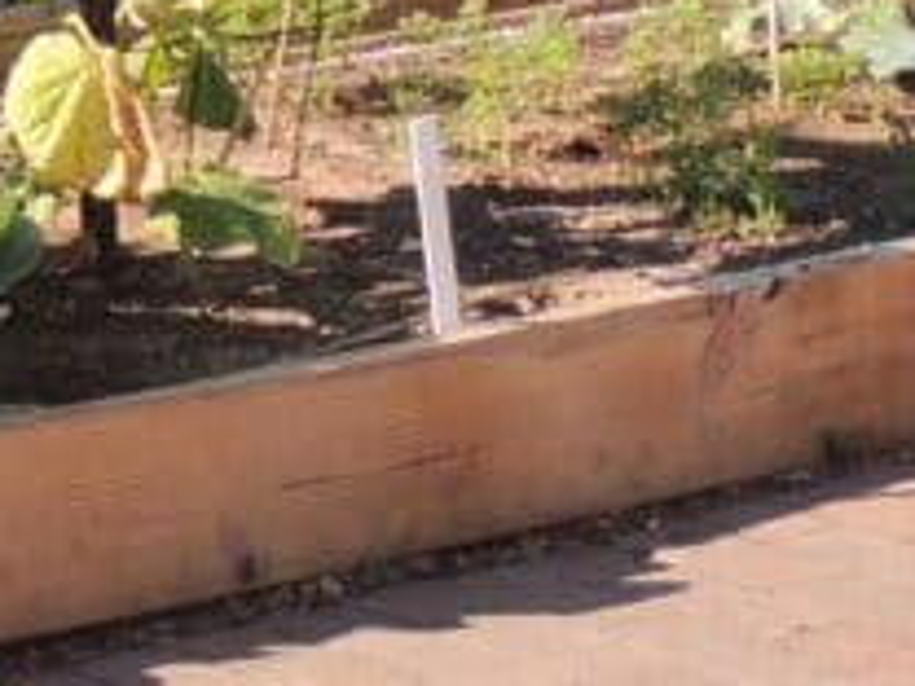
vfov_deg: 6.7
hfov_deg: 9.0
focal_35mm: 212
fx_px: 5604
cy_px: -897
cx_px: -669
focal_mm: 7.6
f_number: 3.4
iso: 100
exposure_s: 1/500
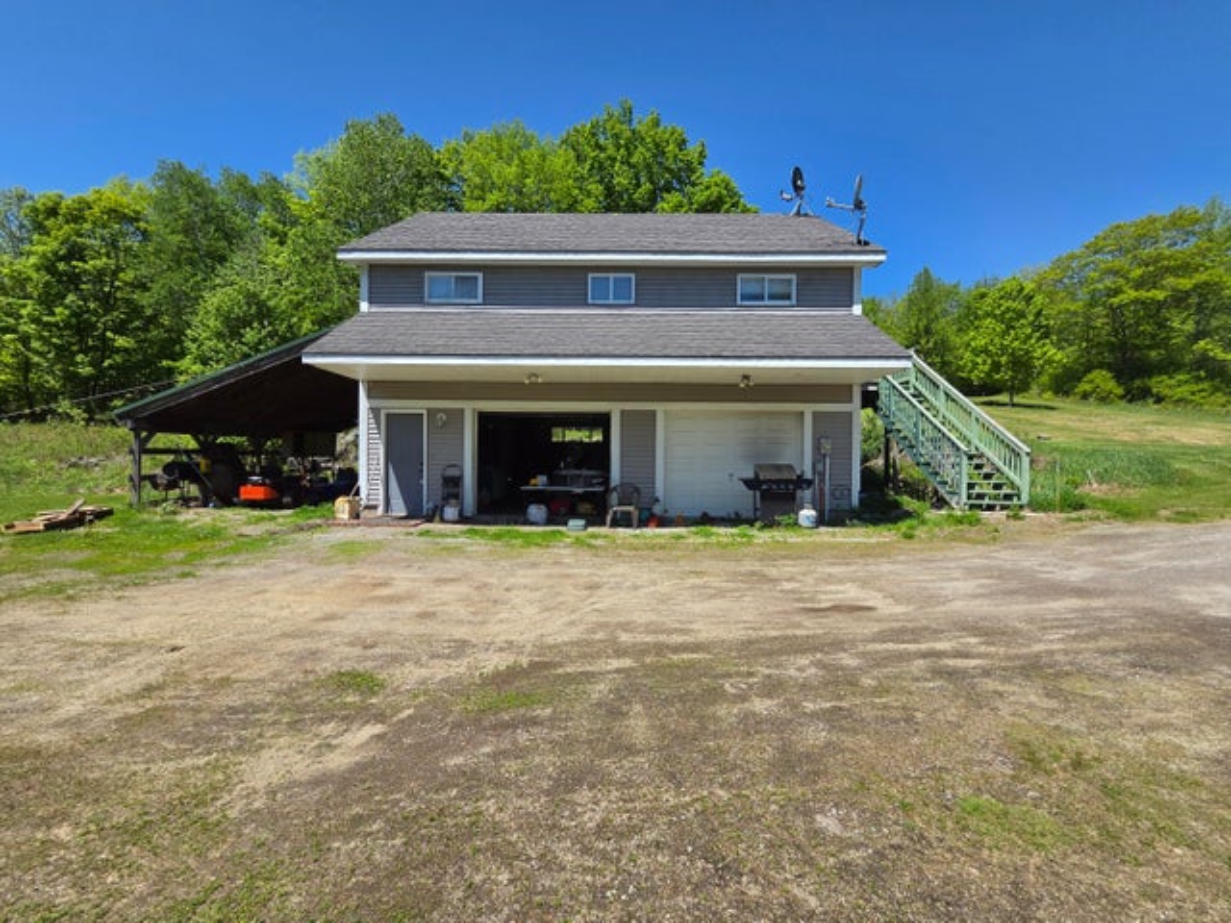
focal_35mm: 13
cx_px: 616
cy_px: 462
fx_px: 462
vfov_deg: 89.9
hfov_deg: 106.2
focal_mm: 2.2
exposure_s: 1/2937
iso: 100
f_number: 2.2
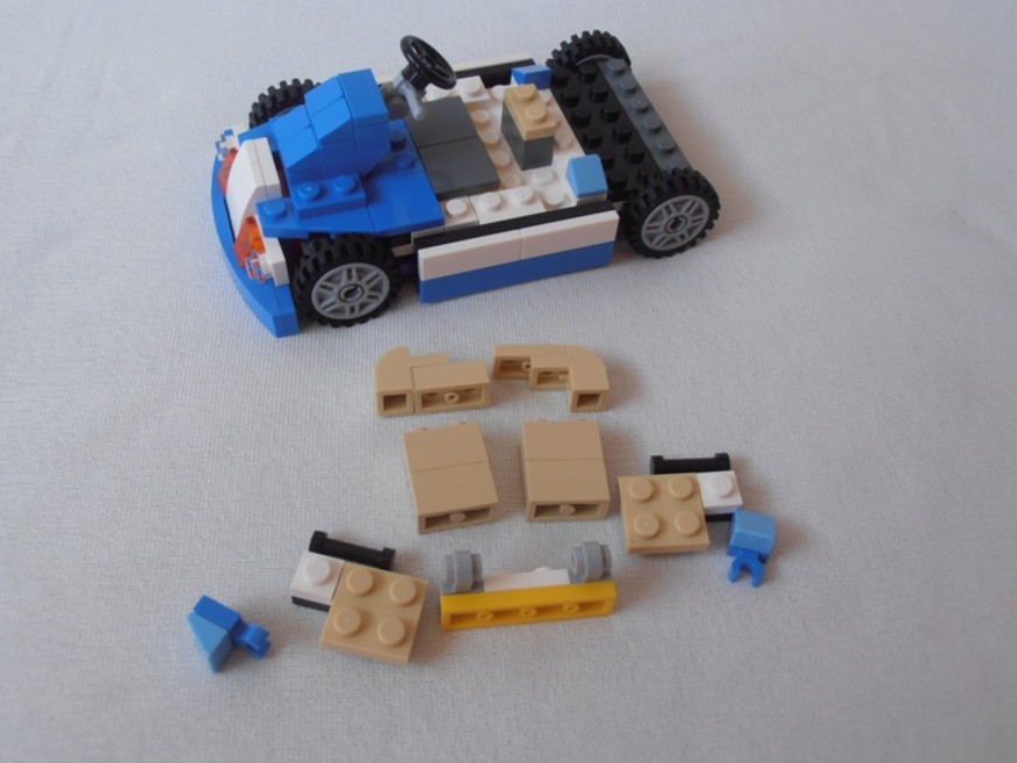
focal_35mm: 38
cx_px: 505
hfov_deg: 49.0
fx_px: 1116
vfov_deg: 37.7
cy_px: 375
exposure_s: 1/50
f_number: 3.9
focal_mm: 6.61
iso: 80
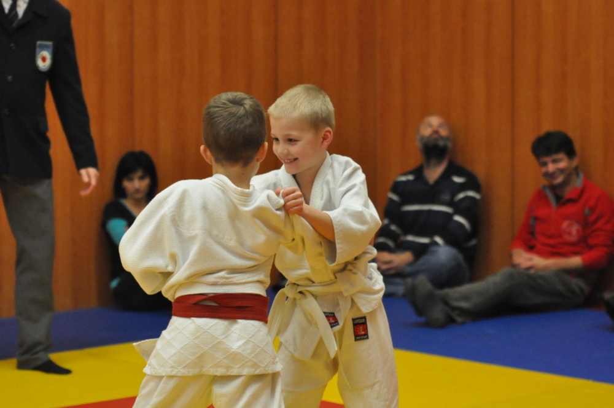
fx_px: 1788
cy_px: 204
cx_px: 307
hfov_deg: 19.5
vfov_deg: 13.0
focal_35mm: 105
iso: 2500
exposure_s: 1/320
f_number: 2.8
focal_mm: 70
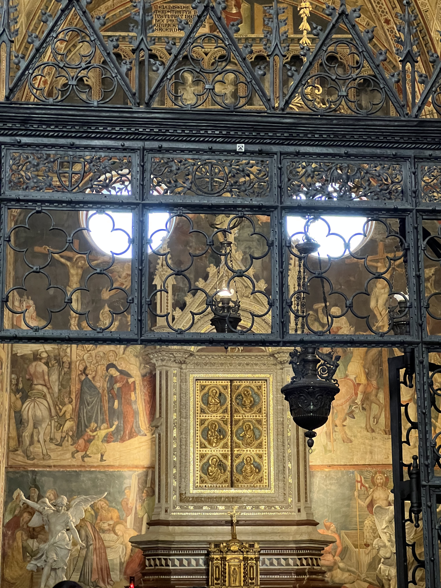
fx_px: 1308
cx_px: 220
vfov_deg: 25.3
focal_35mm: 77
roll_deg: +0.4
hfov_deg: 19.1
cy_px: 294
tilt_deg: +14.5
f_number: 2.8
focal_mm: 9
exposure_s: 1/33
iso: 1000
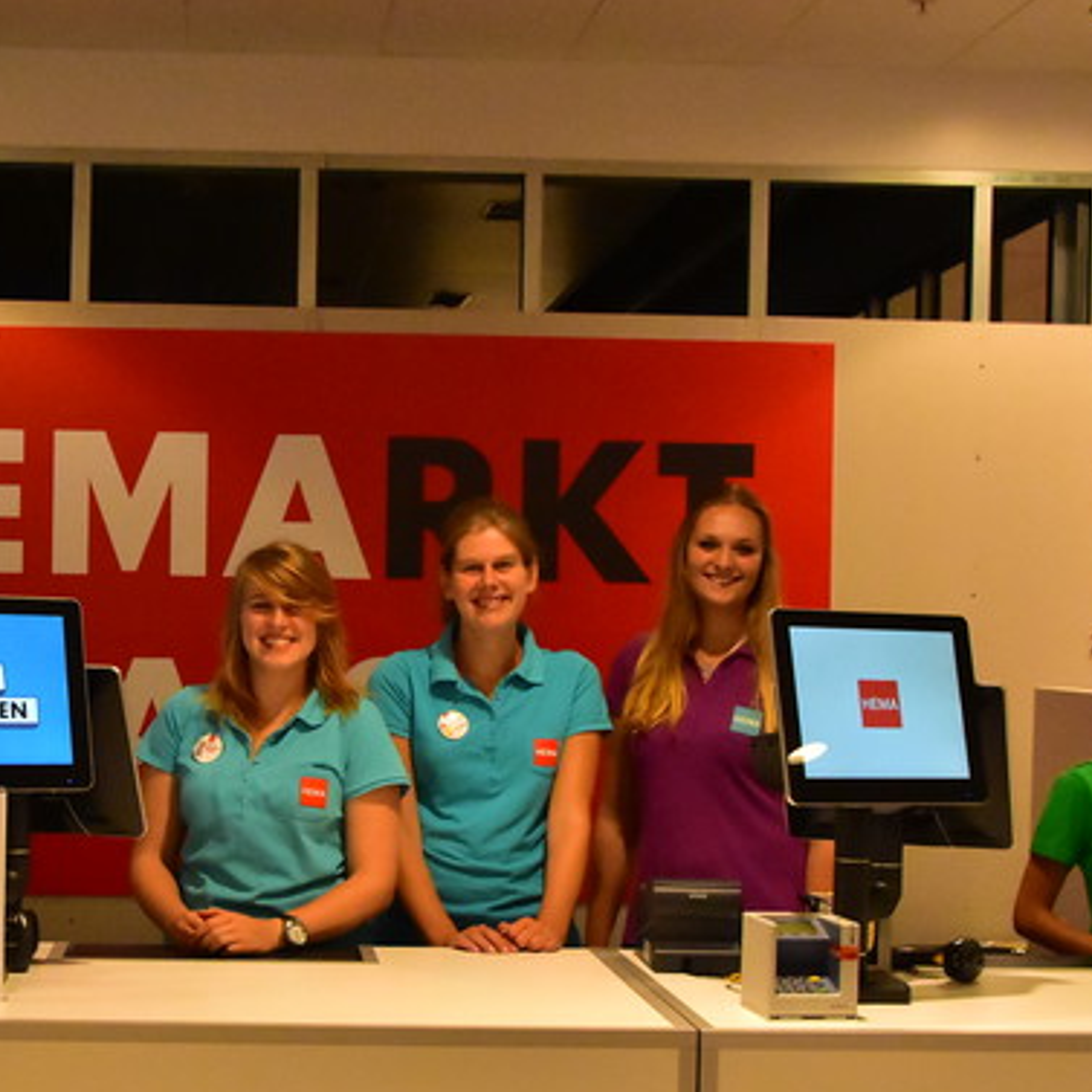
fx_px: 2320
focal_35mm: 65
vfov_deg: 26.4
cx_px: 301
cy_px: 649
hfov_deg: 26.2
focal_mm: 24
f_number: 5.6
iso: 6400
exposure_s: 1/500
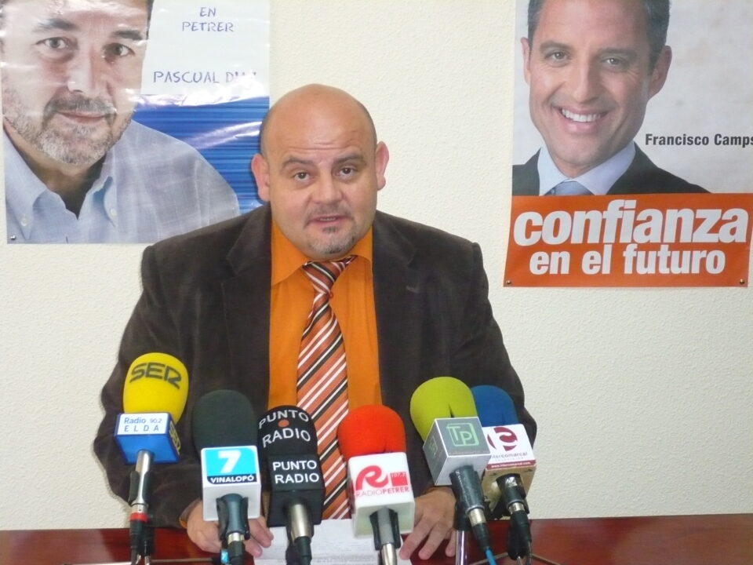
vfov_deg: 17.6
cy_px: 282
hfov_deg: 23.3
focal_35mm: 84
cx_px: 376
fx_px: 1827
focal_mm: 13.9
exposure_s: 1/30
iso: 640
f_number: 4.4
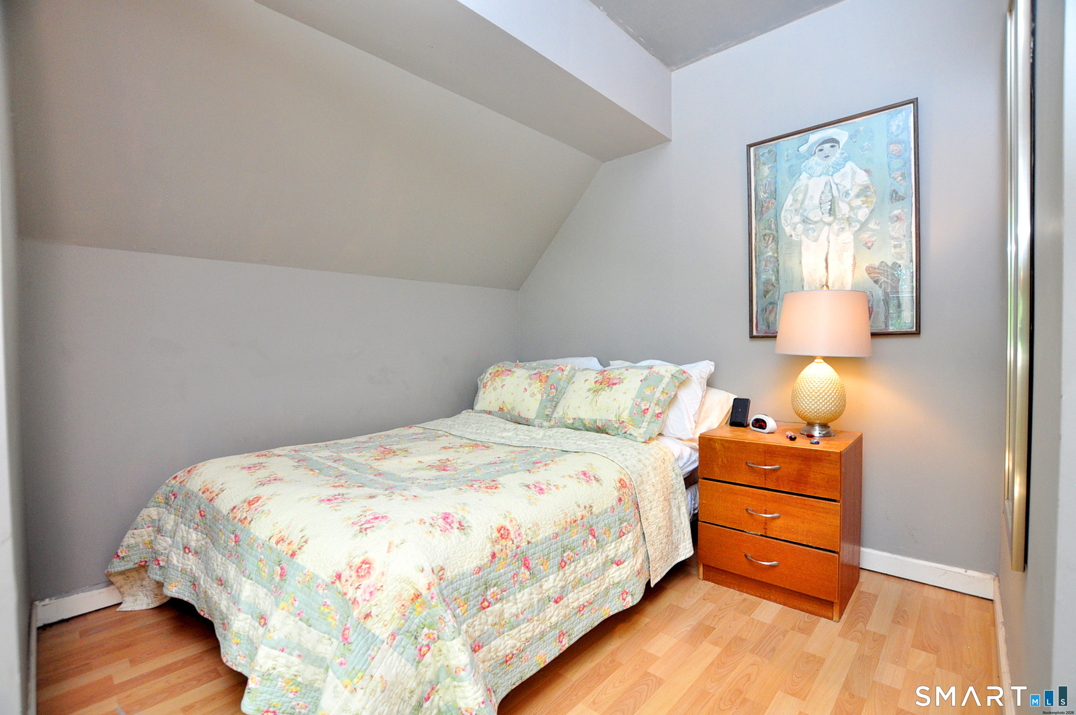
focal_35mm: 15
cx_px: 538
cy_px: 358
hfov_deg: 100.5
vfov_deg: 77.2
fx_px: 448
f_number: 4.5
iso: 800
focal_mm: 10
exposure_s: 1/100
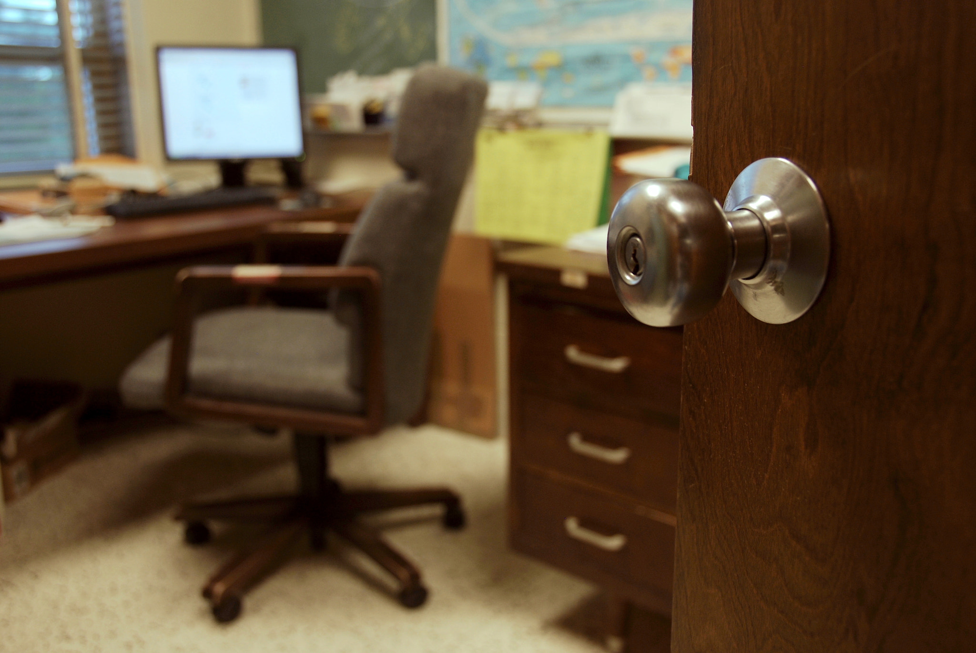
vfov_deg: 37.0
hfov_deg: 53.1
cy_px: 326
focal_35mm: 36
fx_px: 977
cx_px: 488
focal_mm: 24
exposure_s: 1/25
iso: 200
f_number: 3.8
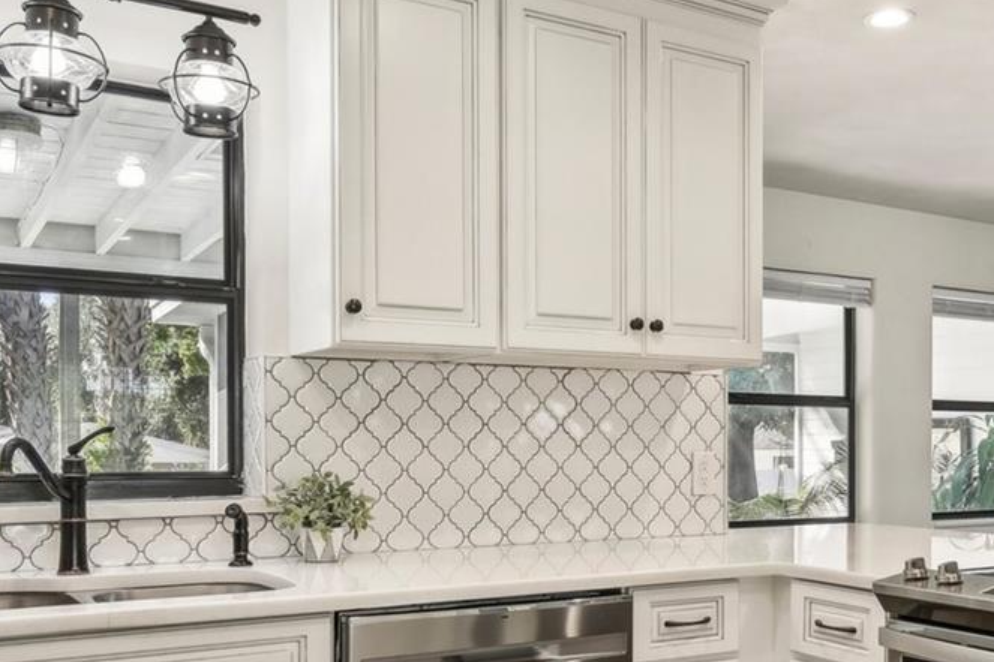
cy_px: 432
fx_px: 1132
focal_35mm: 41
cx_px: 634
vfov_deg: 32.4
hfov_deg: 46.9
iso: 400
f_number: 9
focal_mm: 17
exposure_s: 1/40
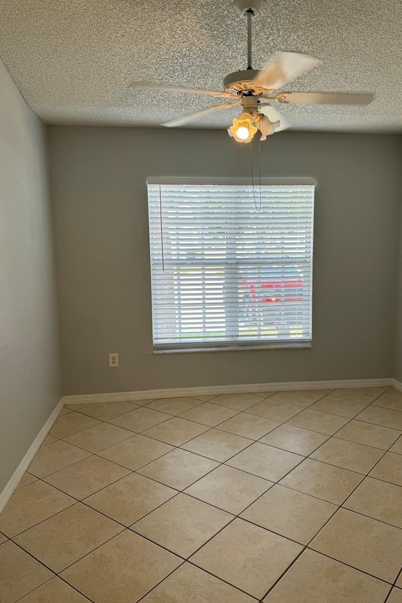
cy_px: 300
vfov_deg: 69.4
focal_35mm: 26
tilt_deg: -7.9
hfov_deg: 49.5
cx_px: 222
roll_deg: +1.1
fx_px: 435
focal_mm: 6.86
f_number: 1.78
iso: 64
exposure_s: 1/135
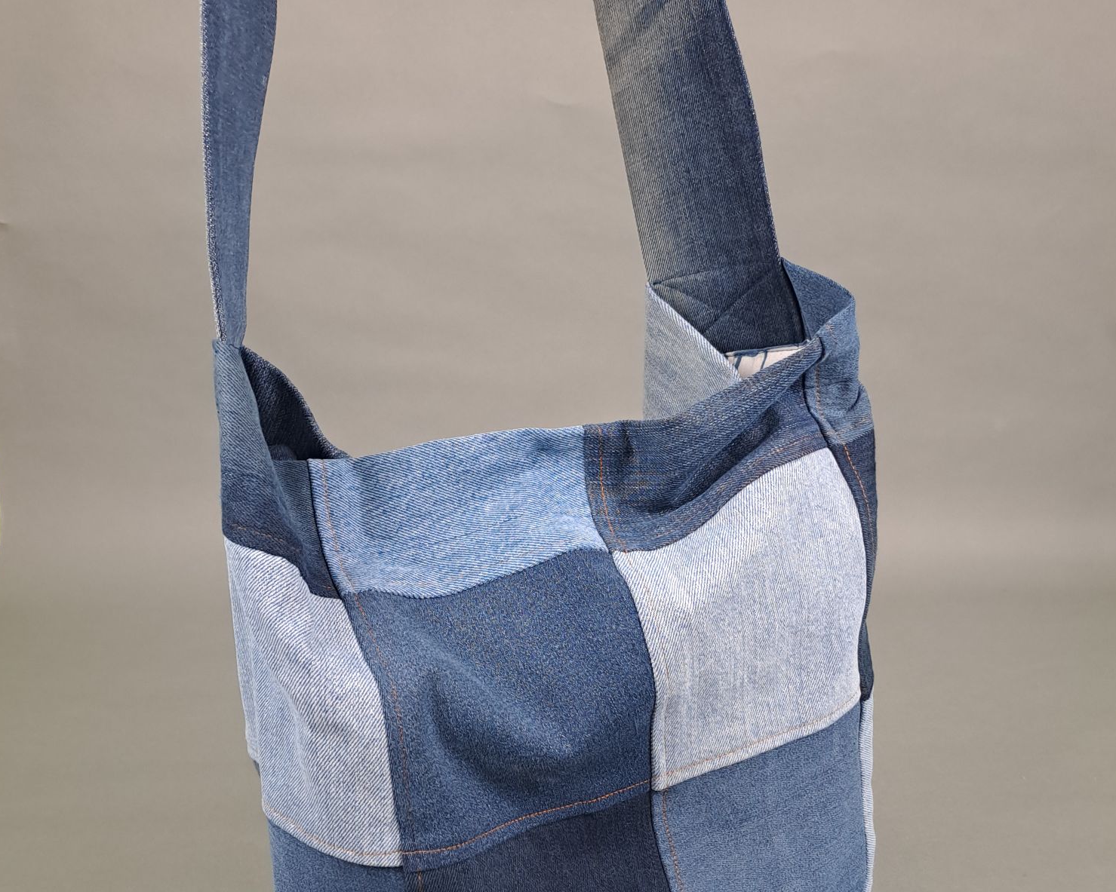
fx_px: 1090
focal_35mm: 33
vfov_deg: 43.4
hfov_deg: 54.2
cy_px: 645
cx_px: 558
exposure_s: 1/50
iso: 100
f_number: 1.8
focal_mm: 4.65
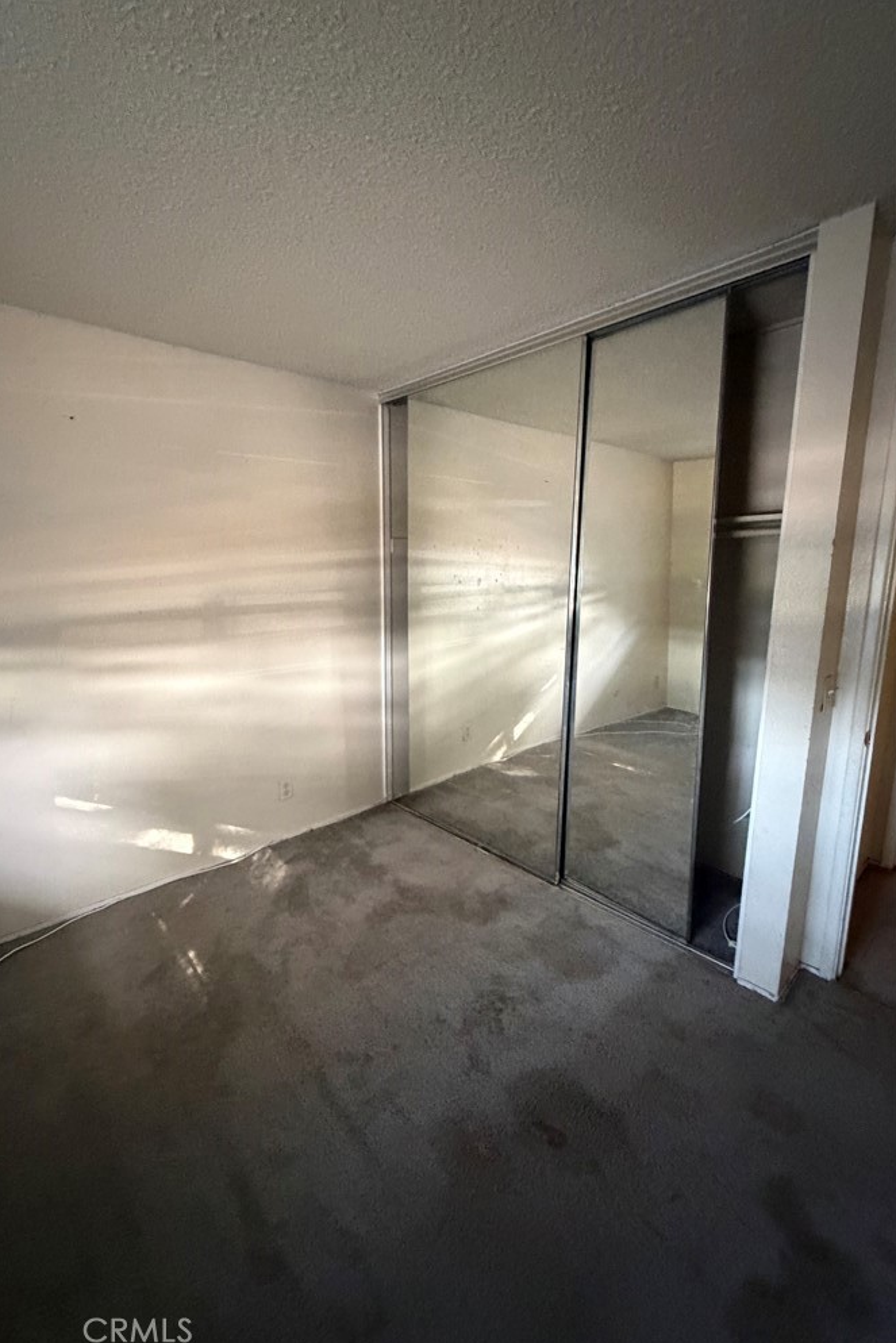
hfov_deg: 76.9
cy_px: 658
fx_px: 560
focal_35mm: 15
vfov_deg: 100.4
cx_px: 381
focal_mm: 2.22
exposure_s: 1/40
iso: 1000
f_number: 2.2
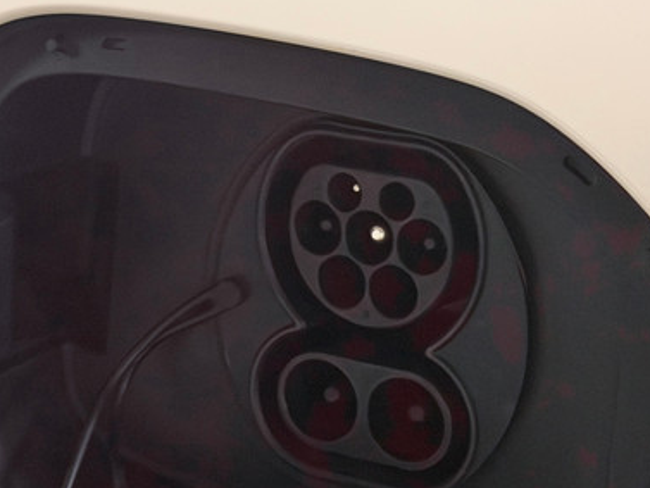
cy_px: 426
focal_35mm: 107
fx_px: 2010
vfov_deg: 13.7
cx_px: 334
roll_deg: +7.9
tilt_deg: -37.7
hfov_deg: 18.4
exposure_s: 1/25
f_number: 1.78
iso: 500
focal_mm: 6.76
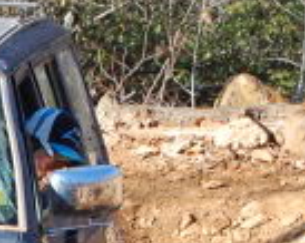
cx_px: -196
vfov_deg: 3.4
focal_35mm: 453
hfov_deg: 4.3
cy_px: 302
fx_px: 4078
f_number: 5.6
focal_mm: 55
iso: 400
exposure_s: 1/400
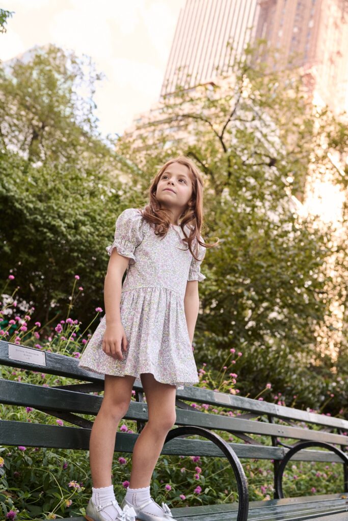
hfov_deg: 37.9
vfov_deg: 54.4
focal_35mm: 35
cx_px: 174
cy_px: 260
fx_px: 507
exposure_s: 1/200
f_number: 4
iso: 400
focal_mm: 35
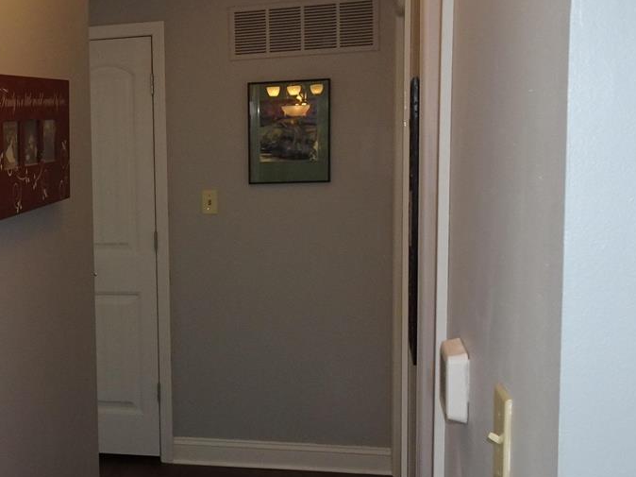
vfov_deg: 25.6
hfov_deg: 31.3
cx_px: 0
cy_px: 278
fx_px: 1047
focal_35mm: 57
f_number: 3.5
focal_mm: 4.1
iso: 125
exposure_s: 1/30
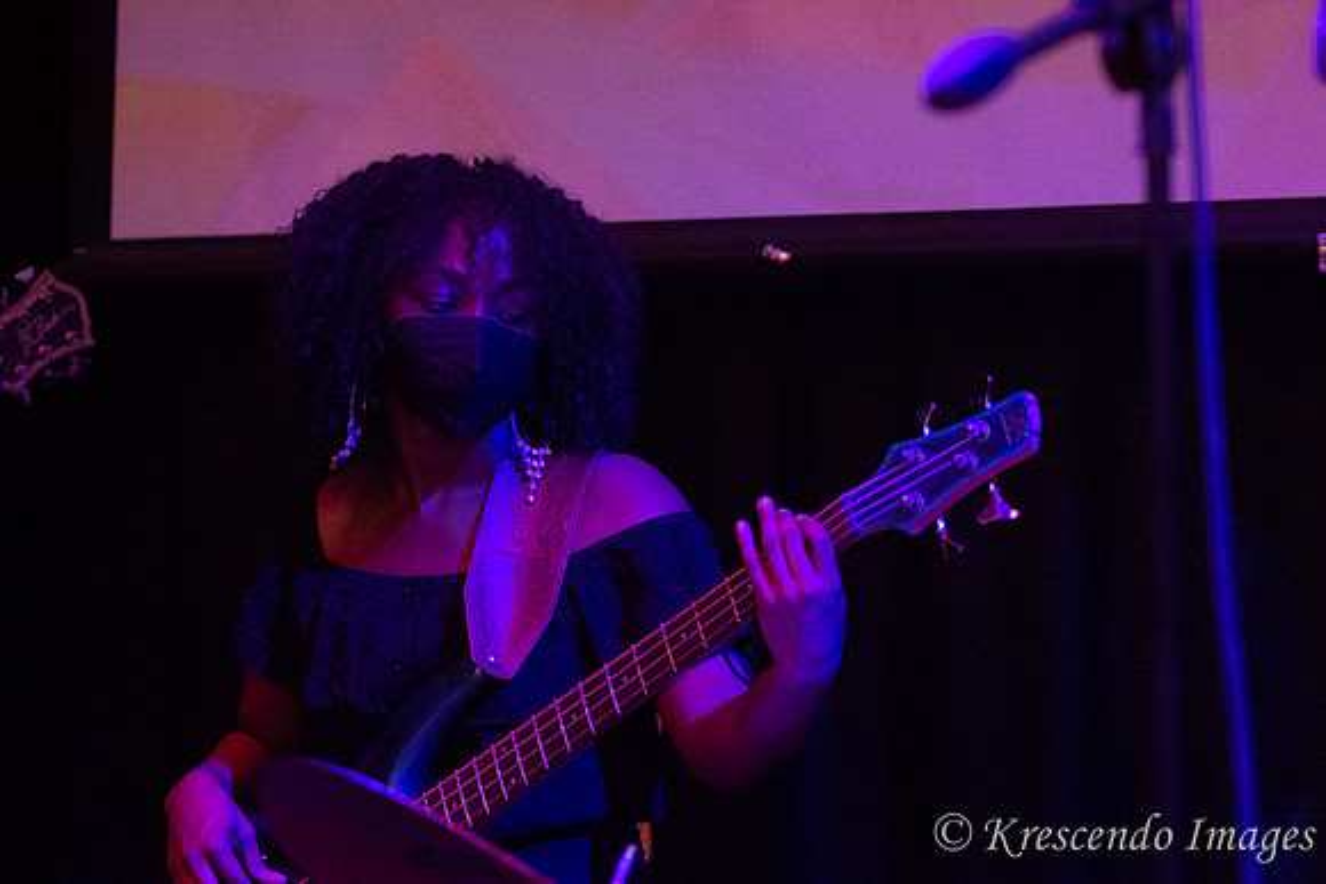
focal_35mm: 147
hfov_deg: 14.0
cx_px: 722
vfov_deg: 9.3
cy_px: 381
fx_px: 5411
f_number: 2.8
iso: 3200
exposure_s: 1/200
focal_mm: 86
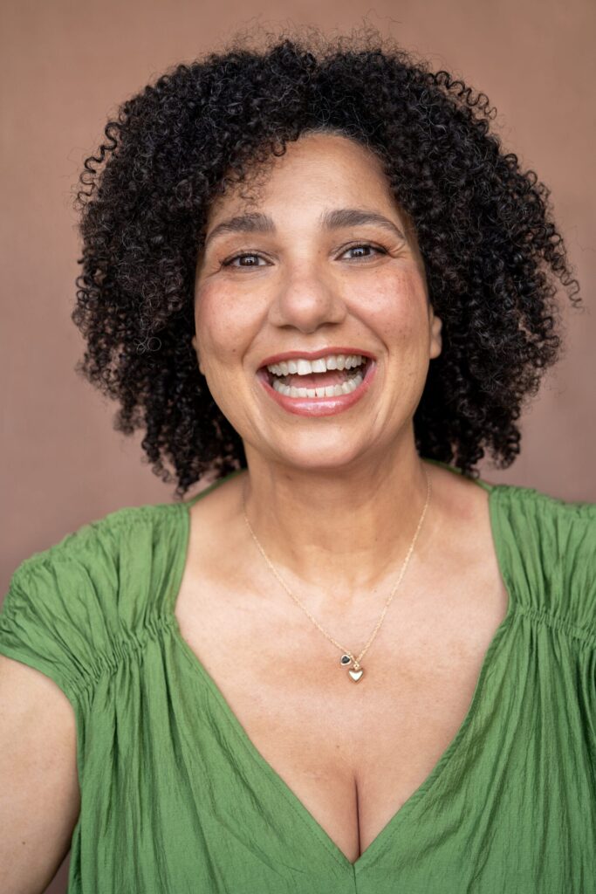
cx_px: 298
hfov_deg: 27.0
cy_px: 447
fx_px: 1241
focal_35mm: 50
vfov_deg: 39.6
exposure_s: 1/500
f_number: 2.8
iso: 400
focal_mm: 50
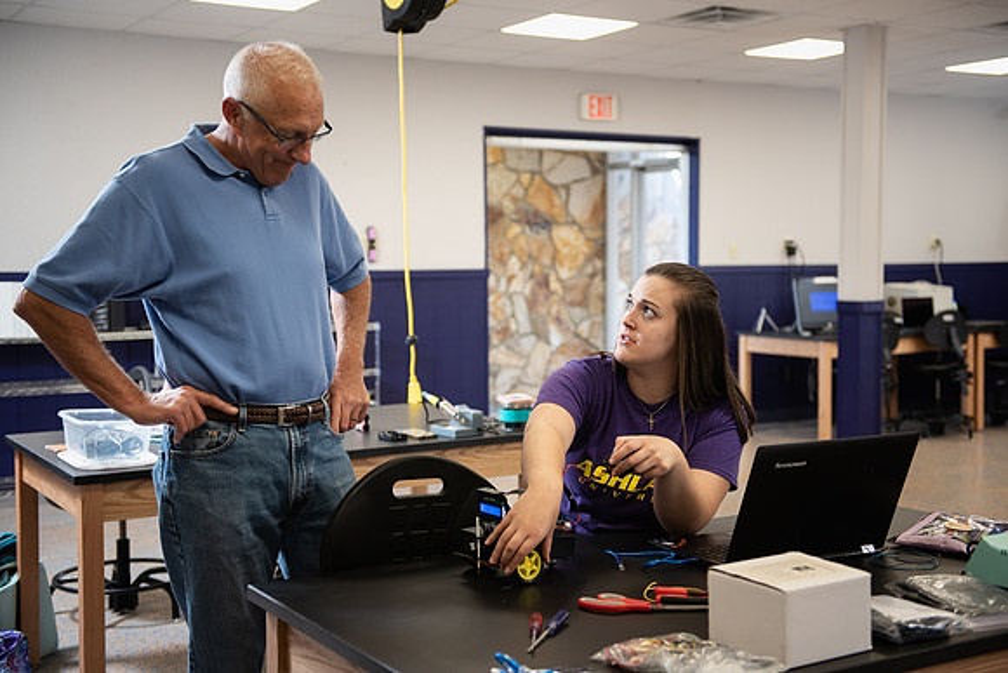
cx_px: 504
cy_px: 336
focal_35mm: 48
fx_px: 1344
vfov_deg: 28.1
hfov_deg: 41.1
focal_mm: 48
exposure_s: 1/200
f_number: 3.2
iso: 800
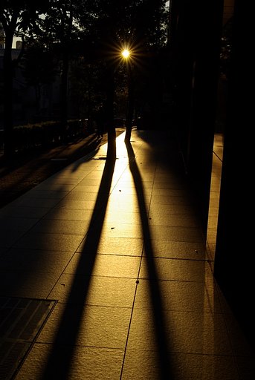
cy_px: 190
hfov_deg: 29.0
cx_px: 128
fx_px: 492
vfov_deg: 42.3
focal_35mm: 46
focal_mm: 31
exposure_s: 1/400
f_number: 7.1
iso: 100
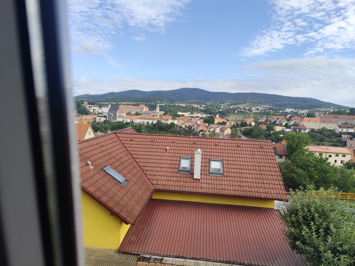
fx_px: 236
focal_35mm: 23
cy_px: 133
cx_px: 178
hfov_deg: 73.9
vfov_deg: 58.9
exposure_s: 1/442
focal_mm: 6.14
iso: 50
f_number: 1.65
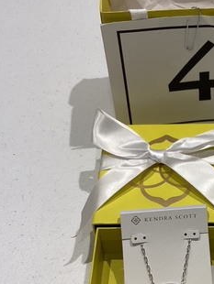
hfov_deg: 22.3
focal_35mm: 64
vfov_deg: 30.1
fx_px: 527
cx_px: 203
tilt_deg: -50.1
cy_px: 181
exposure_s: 1/60
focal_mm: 3.3
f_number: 2.4
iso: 50
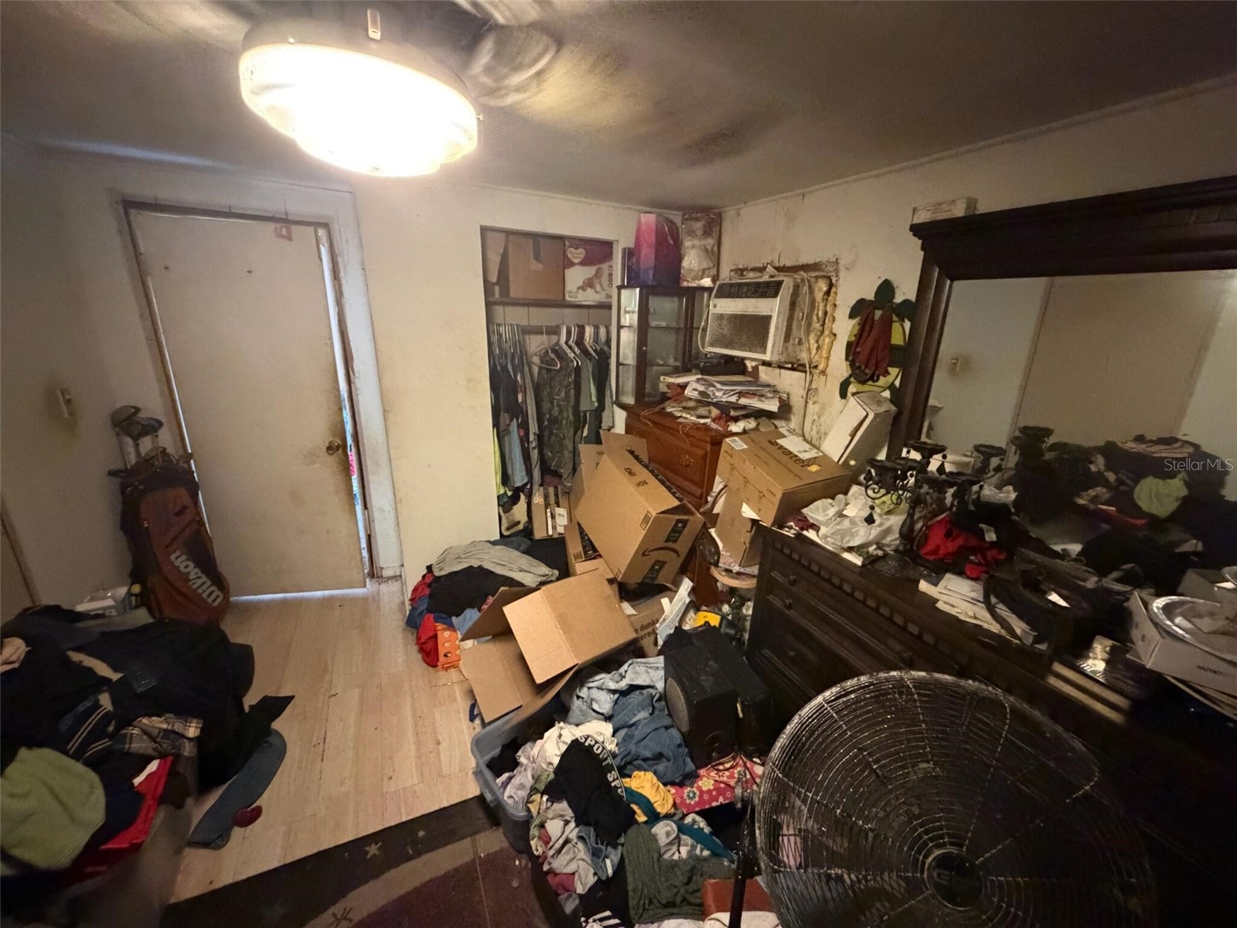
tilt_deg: -16.2
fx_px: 500
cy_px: 464
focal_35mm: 14
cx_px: 618
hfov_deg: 102.1
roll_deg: -0.2
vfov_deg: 85.7
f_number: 2.2
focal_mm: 2.22
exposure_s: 1/39
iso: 1600
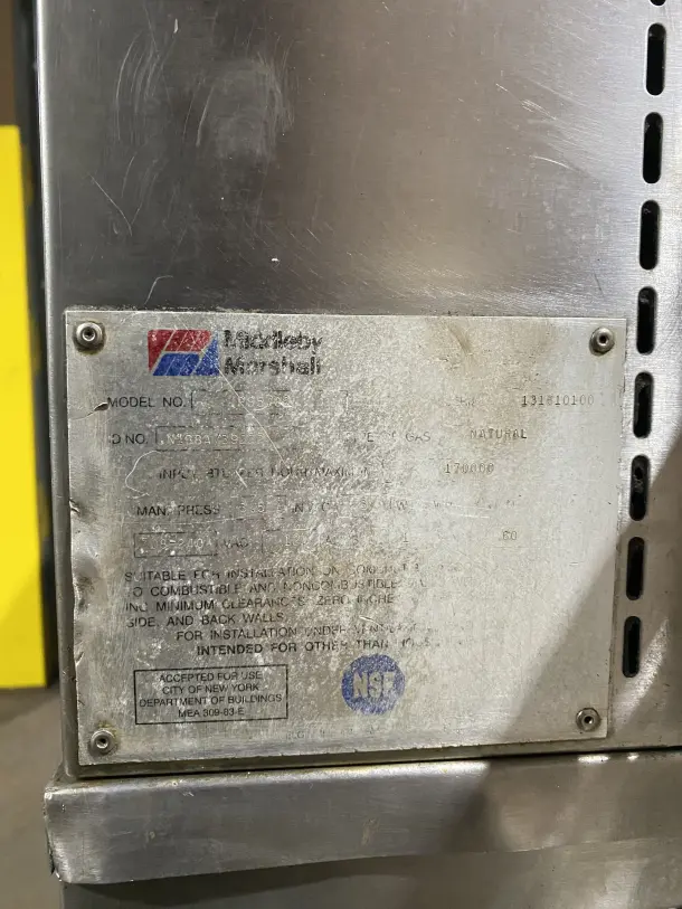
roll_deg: -0.2
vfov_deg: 67.3
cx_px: 341
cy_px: 454
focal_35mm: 26
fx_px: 683
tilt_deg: -5.3
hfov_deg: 53.1
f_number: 1.8
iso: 500
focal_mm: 4.25
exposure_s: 1/58
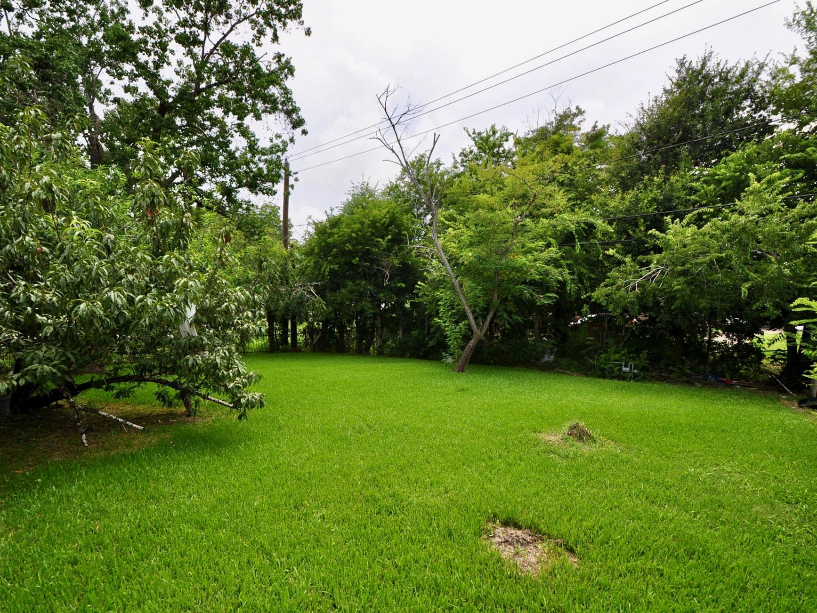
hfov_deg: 91.0
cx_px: 398
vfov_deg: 74.7
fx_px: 401
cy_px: 314
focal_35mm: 17
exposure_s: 1/200
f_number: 7.1
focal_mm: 10
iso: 200
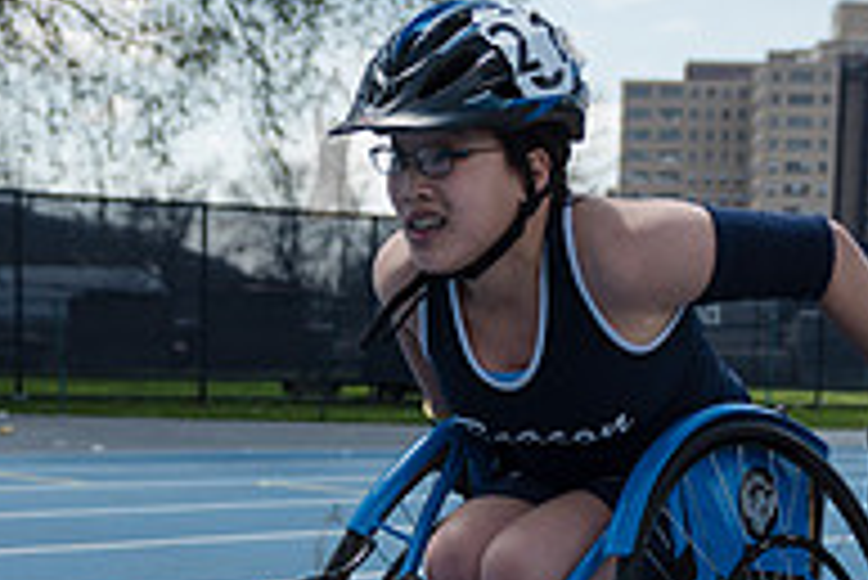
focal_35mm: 91
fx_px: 2196
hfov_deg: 22.4
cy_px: 650
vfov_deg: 14.7
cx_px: 441
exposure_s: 1/2000
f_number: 3.2
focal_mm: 28
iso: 100
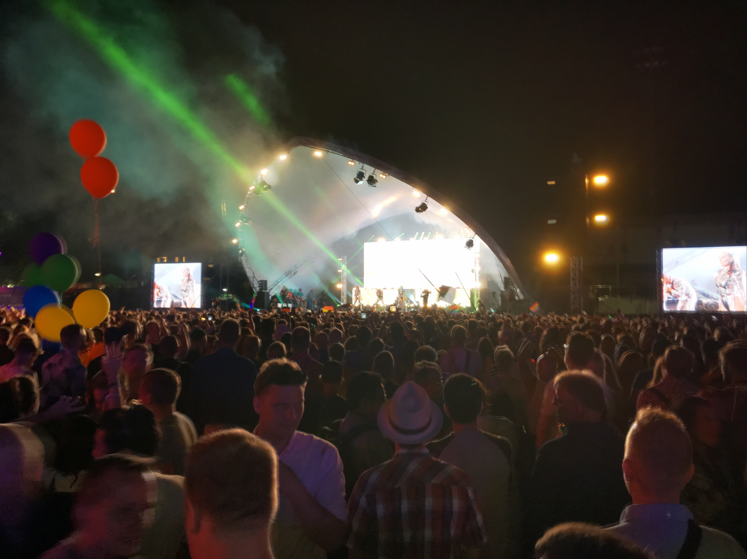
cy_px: 280
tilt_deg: +3.5
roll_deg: -0.5
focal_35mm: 29
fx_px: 625
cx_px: 374
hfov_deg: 61.7
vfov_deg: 48.1
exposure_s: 1/50
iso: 32
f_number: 2.2
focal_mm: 4.15
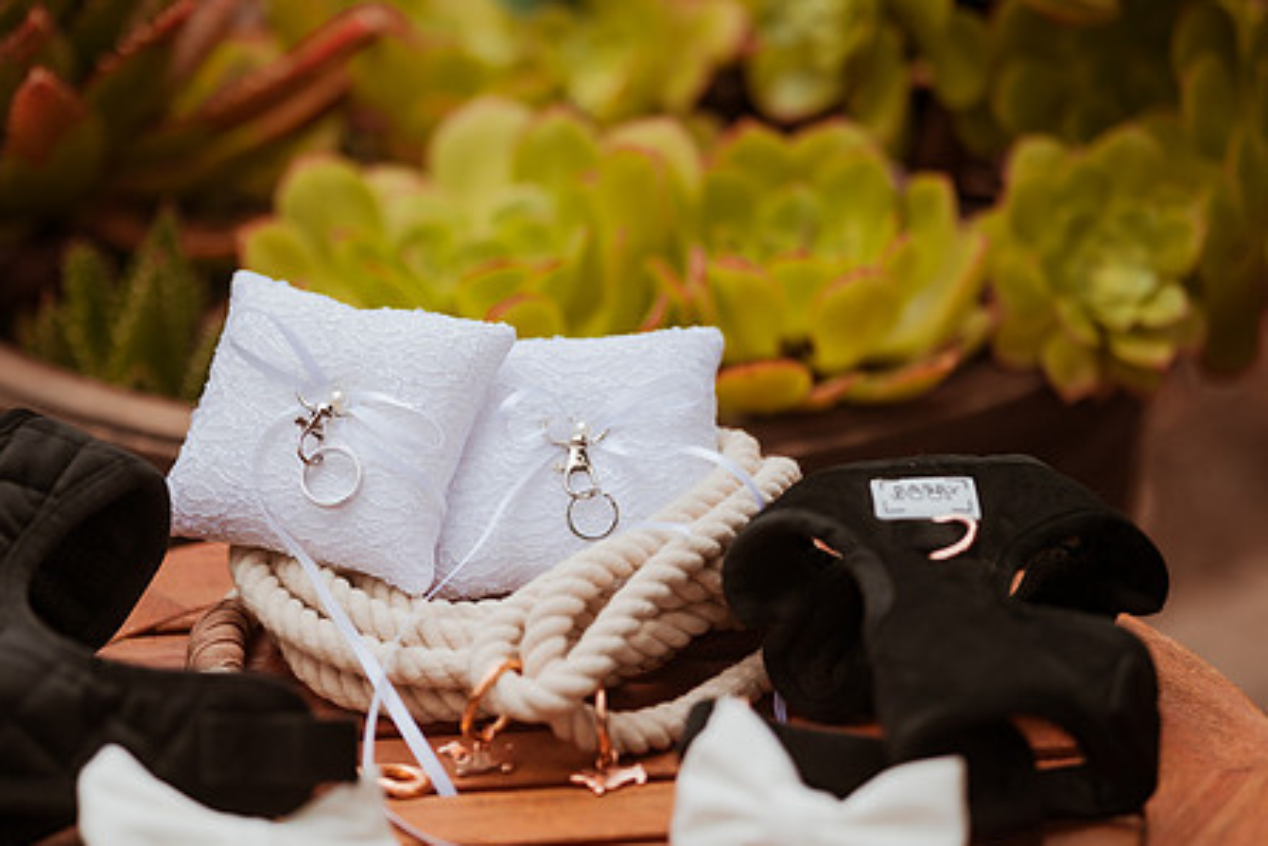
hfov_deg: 11.7
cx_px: 479
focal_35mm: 175
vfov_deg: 7.8
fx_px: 6163
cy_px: 539
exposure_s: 1/5000
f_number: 1.8
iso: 250
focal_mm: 135
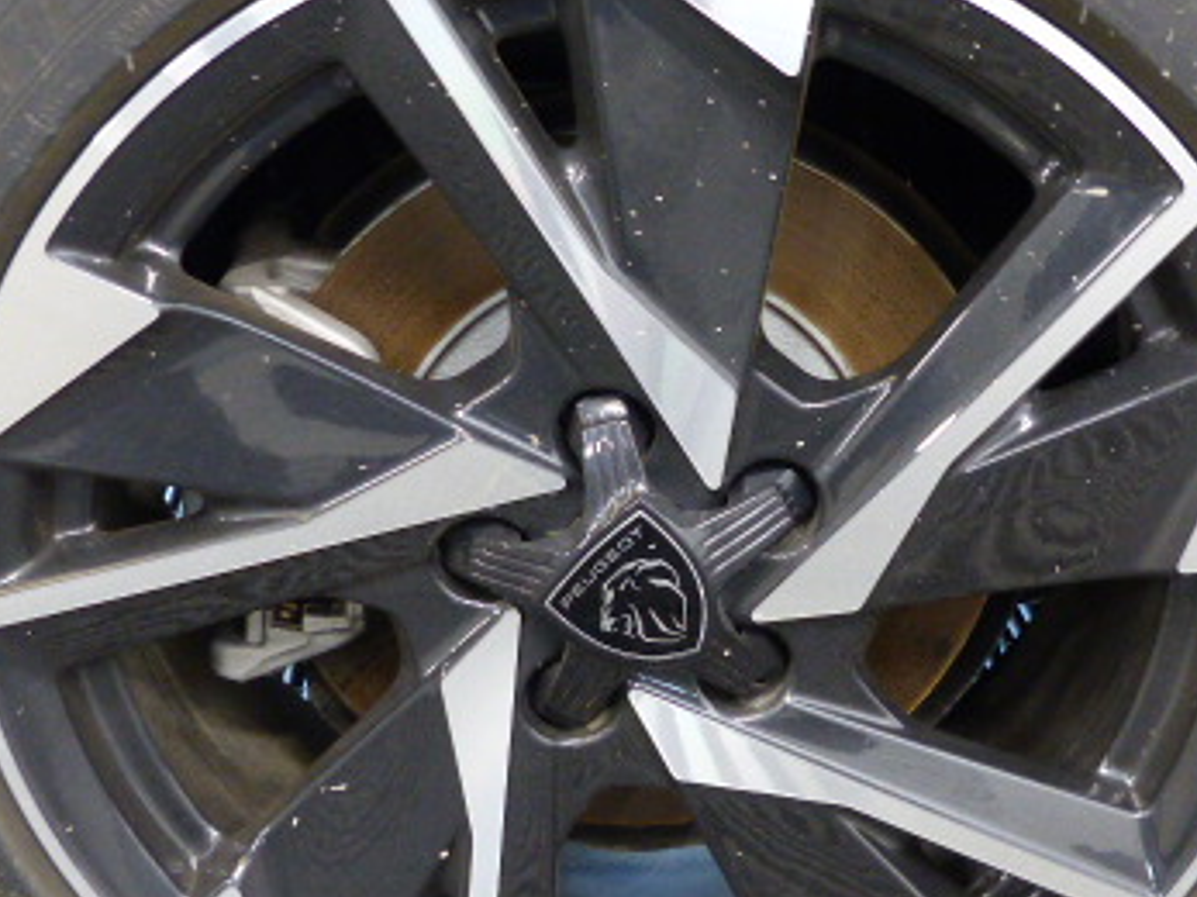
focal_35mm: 59
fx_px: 2039
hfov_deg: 32.7
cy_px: 407
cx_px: 642
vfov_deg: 24.8
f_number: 2.8
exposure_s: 1/13
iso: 400
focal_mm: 5.6
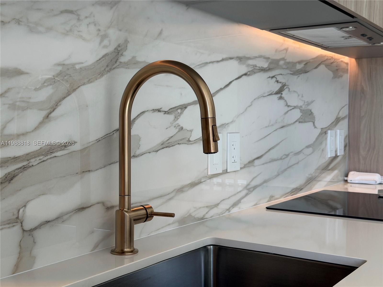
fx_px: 531
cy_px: 144
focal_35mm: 48
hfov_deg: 39.7
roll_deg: +0.5
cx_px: 192
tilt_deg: -3.0
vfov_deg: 30.3
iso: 64
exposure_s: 1/309
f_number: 1.78
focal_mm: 6.76
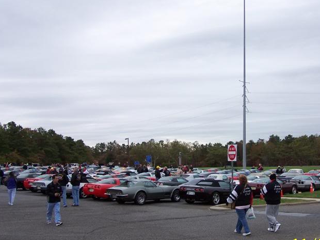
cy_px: 129
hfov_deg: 38.7
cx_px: 194
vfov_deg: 29.7
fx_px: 453
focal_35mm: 49
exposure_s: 1/350
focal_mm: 6.3
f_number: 2.8
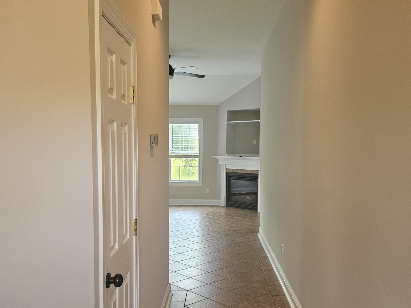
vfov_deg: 39.6
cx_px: 209
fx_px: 427
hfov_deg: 51.3
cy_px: 175
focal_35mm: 36
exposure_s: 1/120
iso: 250
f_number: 1.8
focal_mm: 5.4
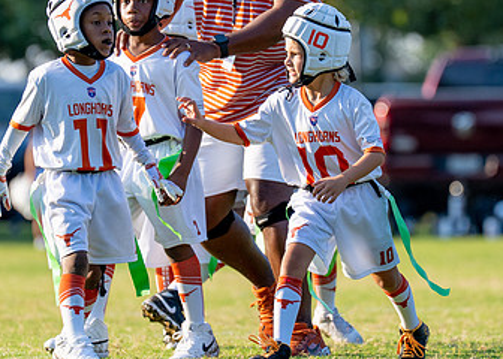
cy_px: 153
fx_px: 7614
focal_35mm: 533
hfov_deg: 3.8
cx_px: 263
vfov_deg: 2.7
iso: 250
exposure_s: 1/2000
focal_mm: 200
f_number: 2.8
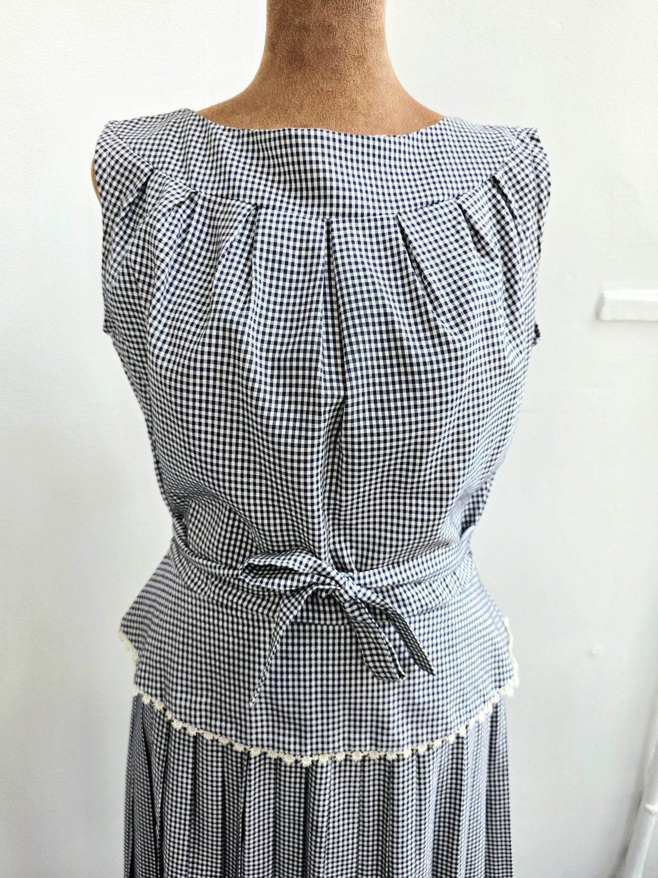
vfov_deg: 71.6
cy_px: 421
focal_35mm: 24
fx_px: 608
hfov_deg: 56.8
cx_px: 326
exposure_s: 1/120
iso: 64
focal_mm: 6.3
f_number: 1.7
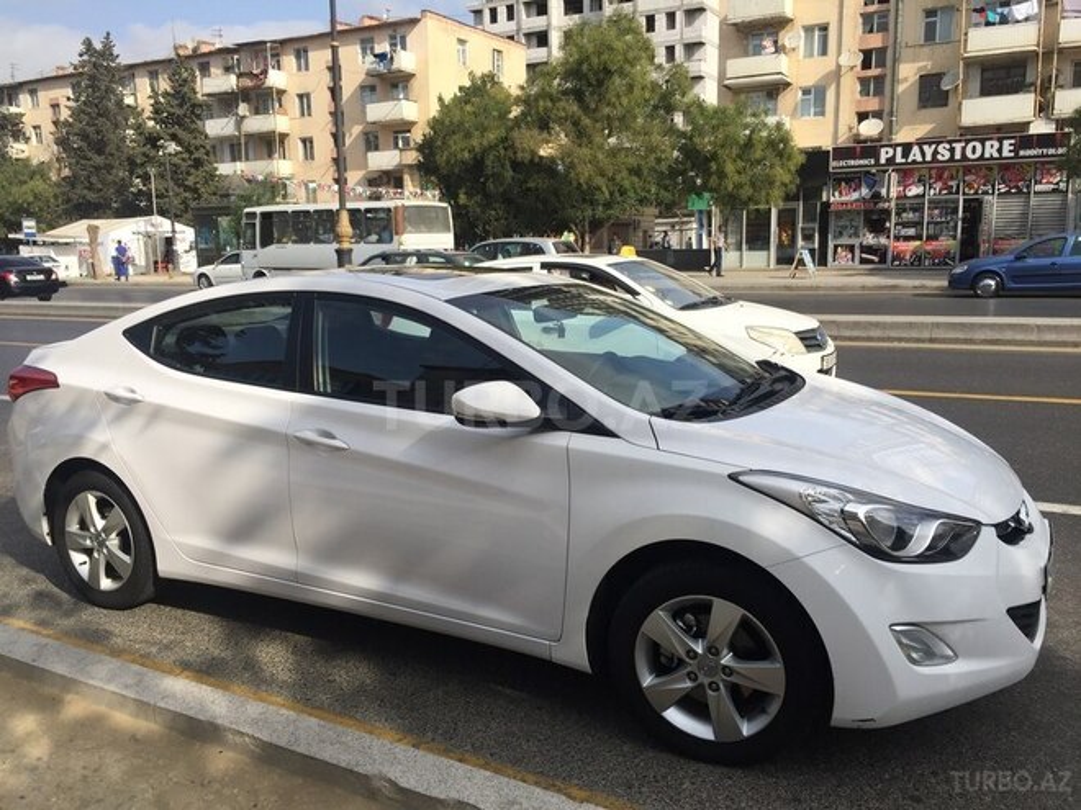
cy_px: 405
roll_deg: +0.7
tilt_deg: -8.4
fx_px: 906
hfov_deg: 61.7
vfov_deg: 48.2
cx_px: 540
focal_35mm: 29
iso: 32
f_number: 2.2
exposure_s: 1/2083
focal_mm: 4.15
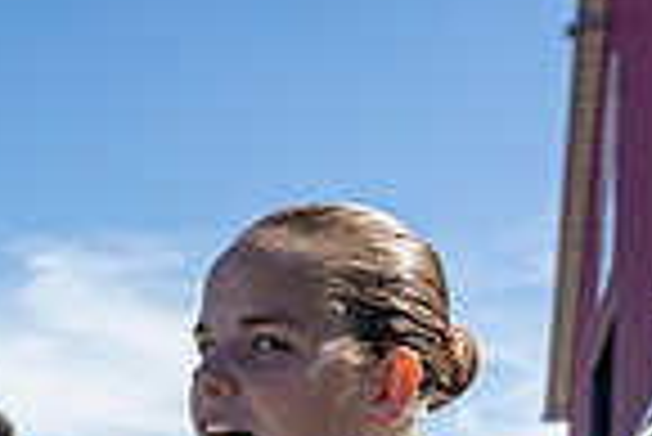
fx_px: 1740
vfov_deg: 12.9
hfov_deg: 20.7
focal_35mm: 96
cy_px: 798
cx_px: 45
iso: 31
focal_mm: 24
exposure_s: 1/250
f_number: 4.5
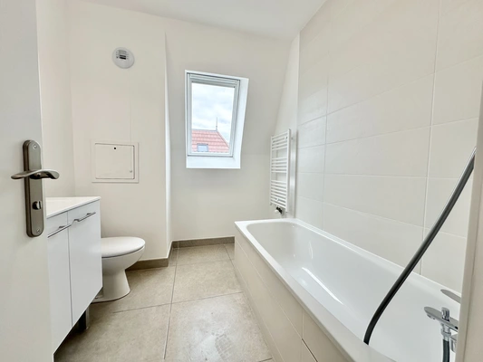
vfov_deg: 85.7
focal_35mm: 14
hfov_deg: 102.1
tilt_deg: -2.8
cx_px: 242
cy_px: 181
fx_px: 195
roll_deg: -0.5
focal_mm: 2.22
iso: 40
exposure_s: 1/129
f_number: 2.2
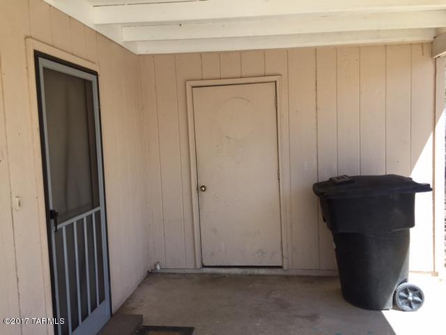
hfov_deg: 61.7
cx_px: 223
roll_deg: +2.0
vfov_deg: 48.2
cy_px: 168
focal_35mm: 29
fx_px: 374
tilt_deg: -3.8
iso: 32
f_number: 2.2
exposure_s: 1/455
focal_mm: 4.15
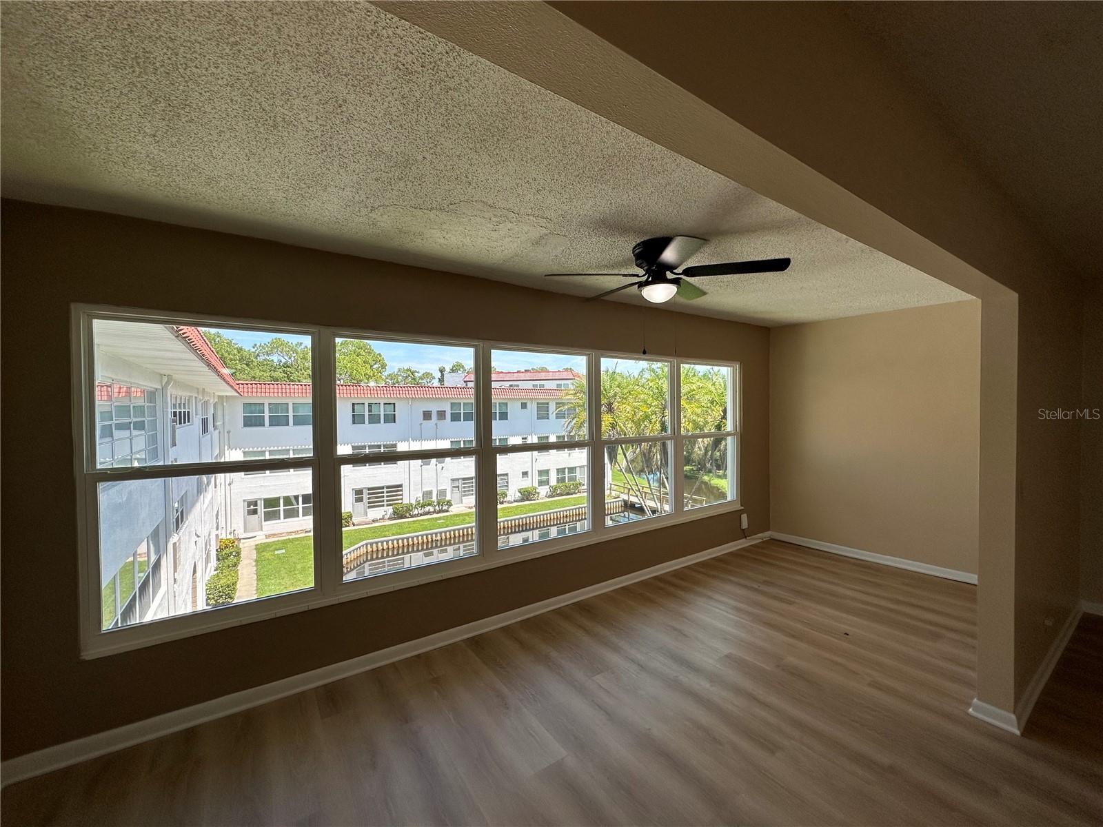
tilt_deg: -0.3
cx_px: 552
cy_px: 414
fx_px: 446
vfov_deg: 85.7
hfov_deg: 102.1
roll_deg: -0.4
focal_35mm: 14
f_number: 2.2
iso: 40
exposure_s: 1/350
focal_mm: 2.22
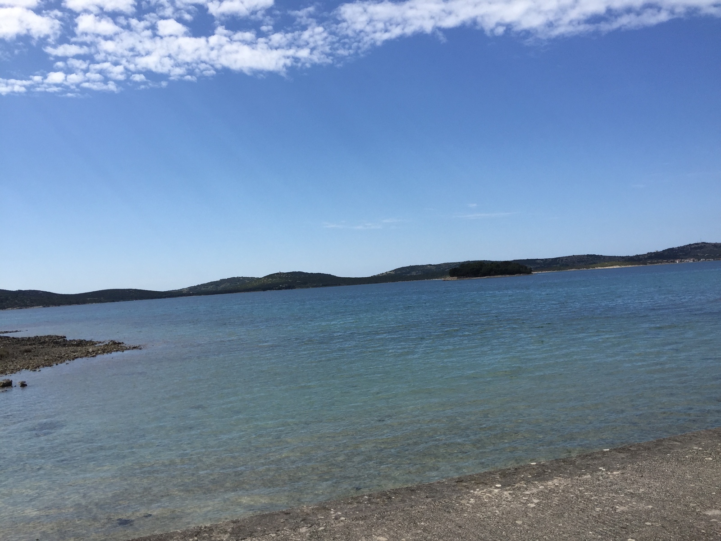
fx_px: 604
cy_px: 270
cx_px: 360
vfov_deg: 48.2
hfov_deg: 61.7
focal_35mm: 29
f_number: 2.2
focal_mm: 4.15
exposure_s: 1/2825
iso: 32
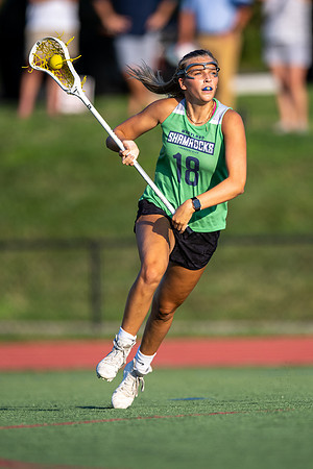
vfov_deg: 3.0
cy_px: 250
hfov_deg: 2.0
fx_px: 8977
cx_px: 216
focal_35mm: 688
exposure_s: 1/2000
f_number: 2.8
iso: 180
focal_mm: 400
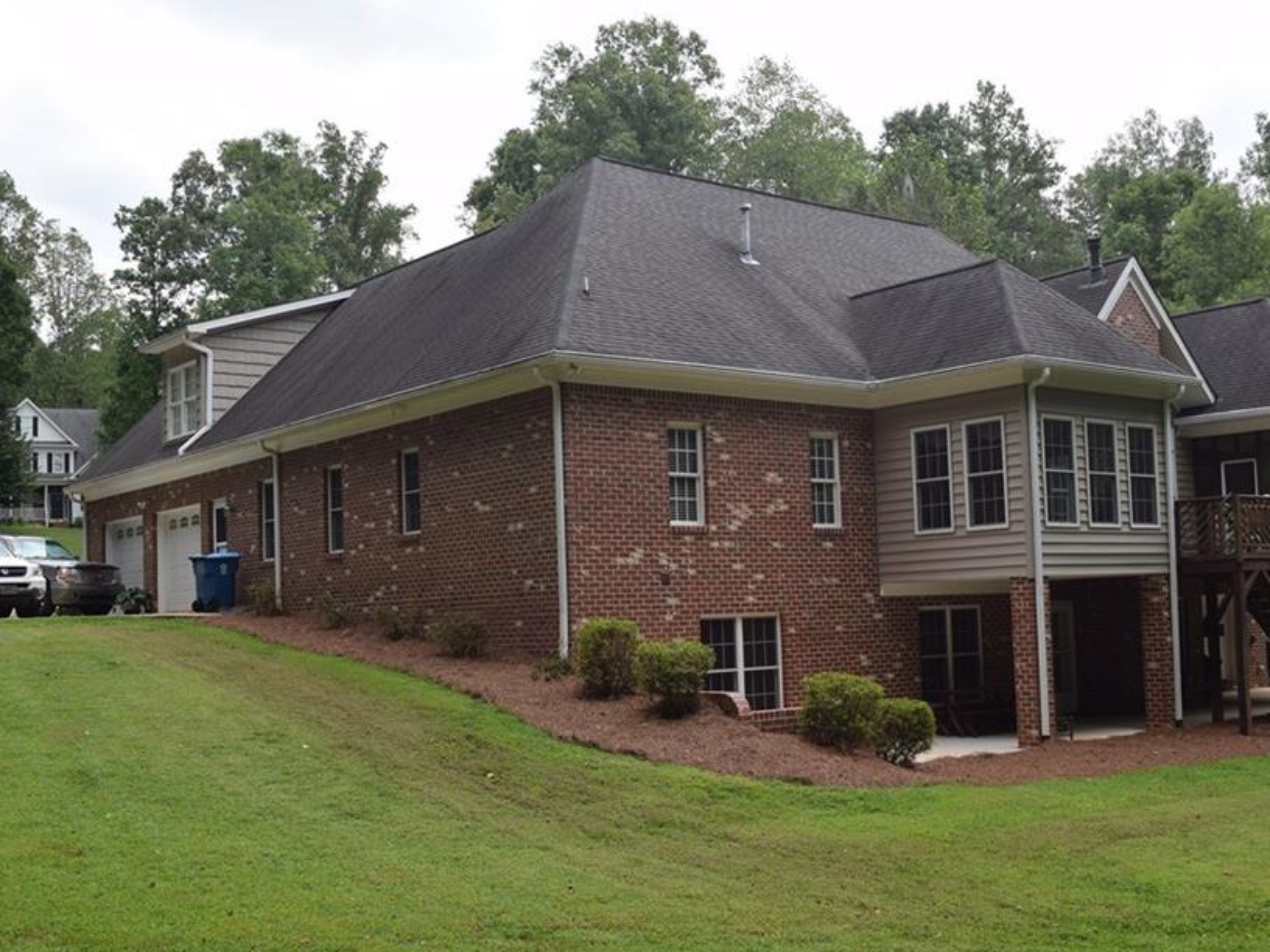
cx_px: 772
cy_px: 494
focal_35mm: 42
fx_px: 1526
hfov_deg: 44.9
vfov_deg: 34.7
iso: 220
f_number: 8
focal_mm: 23
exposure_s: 1/250
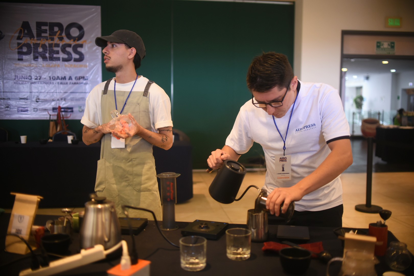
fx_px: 402
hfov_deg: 54.4
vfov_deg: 37.9
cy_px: 138
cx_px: 207
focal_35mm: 35
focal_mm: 35
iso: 800
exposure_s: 1/125
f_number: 1.8
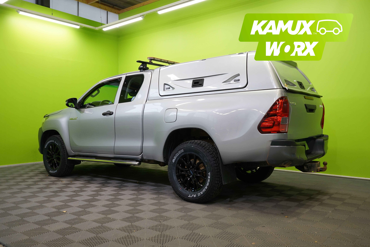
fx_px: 308
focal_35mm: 30
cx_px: 185
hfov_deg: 61.9
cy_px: 124
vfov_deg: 43.6
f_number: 6.3
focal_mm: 30
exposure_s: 1/30
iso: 640
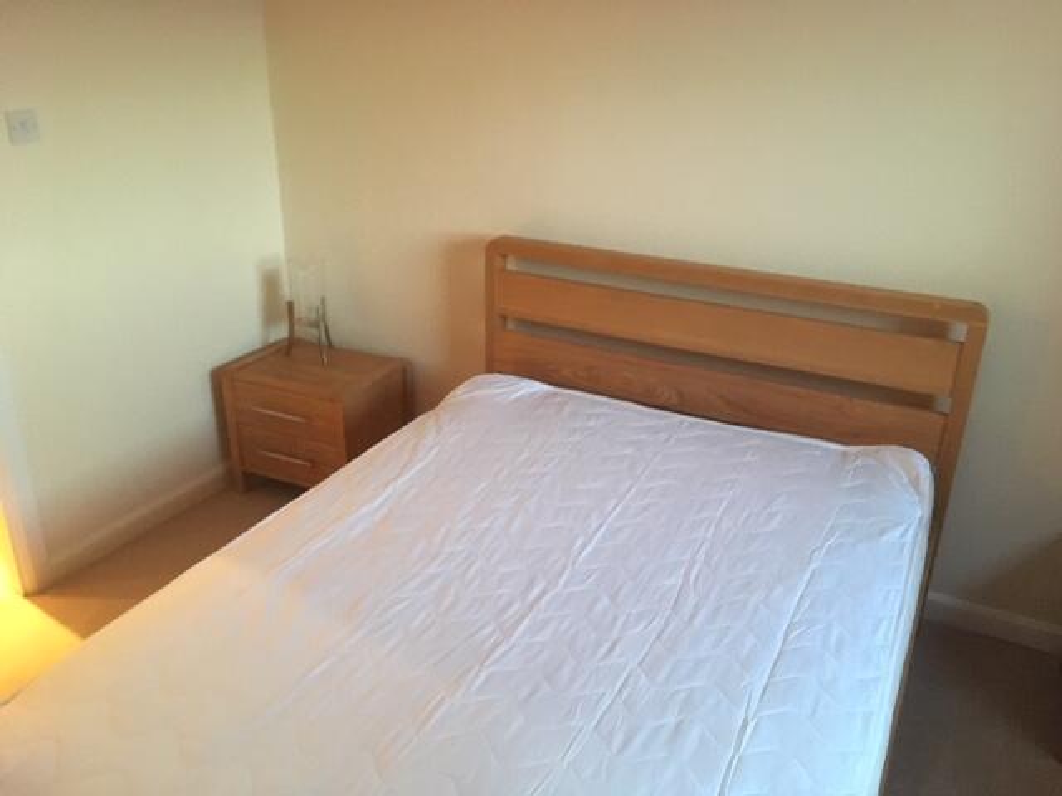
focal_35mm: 29
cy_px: 398
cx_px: 531
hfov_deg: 61.7
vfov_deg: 48.2
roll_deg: -1.3
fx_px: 890
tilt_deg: -22.2
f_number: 2.2
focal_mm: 4.15
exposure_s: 1/17
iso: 320
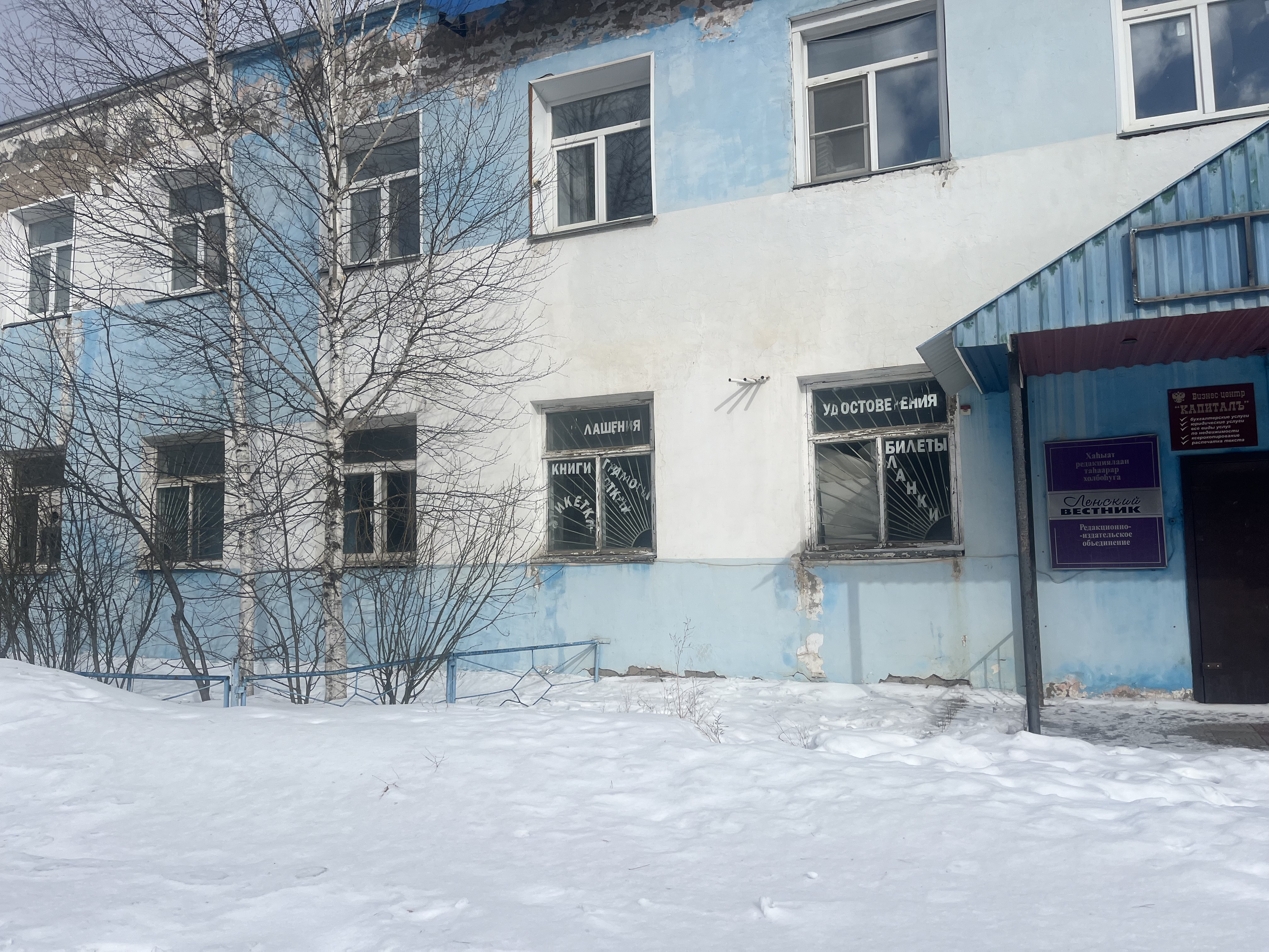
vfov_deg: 53.1
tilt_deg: +4.3
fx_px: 953
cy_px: 476
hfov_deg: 67.3
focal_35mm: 26
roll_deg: +1.5
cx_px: 634
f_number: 1.6
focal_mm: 5.1
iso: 50
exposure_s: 1/6897
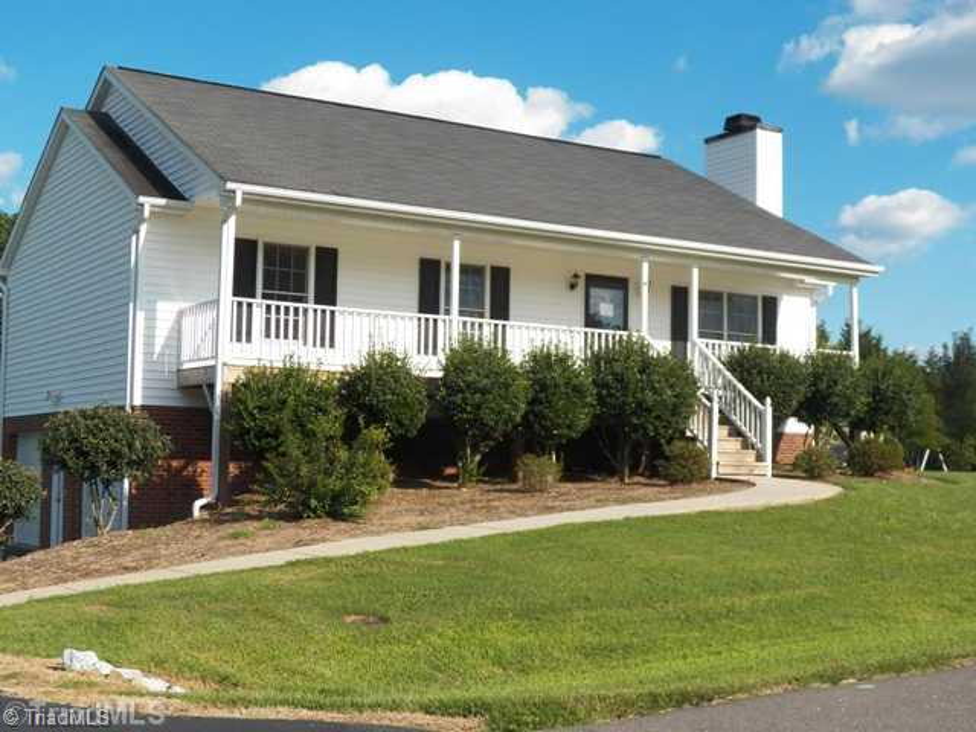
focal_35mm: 50
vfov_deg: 29.1
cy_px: 366
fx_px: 1410
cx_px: 488
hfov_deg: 38.2
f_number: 4
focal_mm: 8.9
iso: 125
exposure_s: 1/1000
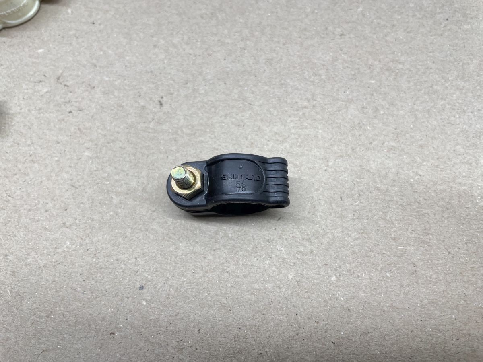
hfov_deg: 67.3
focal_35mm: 26
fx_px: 363
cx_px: 242
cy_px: 181
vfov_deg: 53.1
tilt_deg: -71.7
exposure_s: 1/100
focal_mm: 4.2
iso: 80
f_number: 1.6
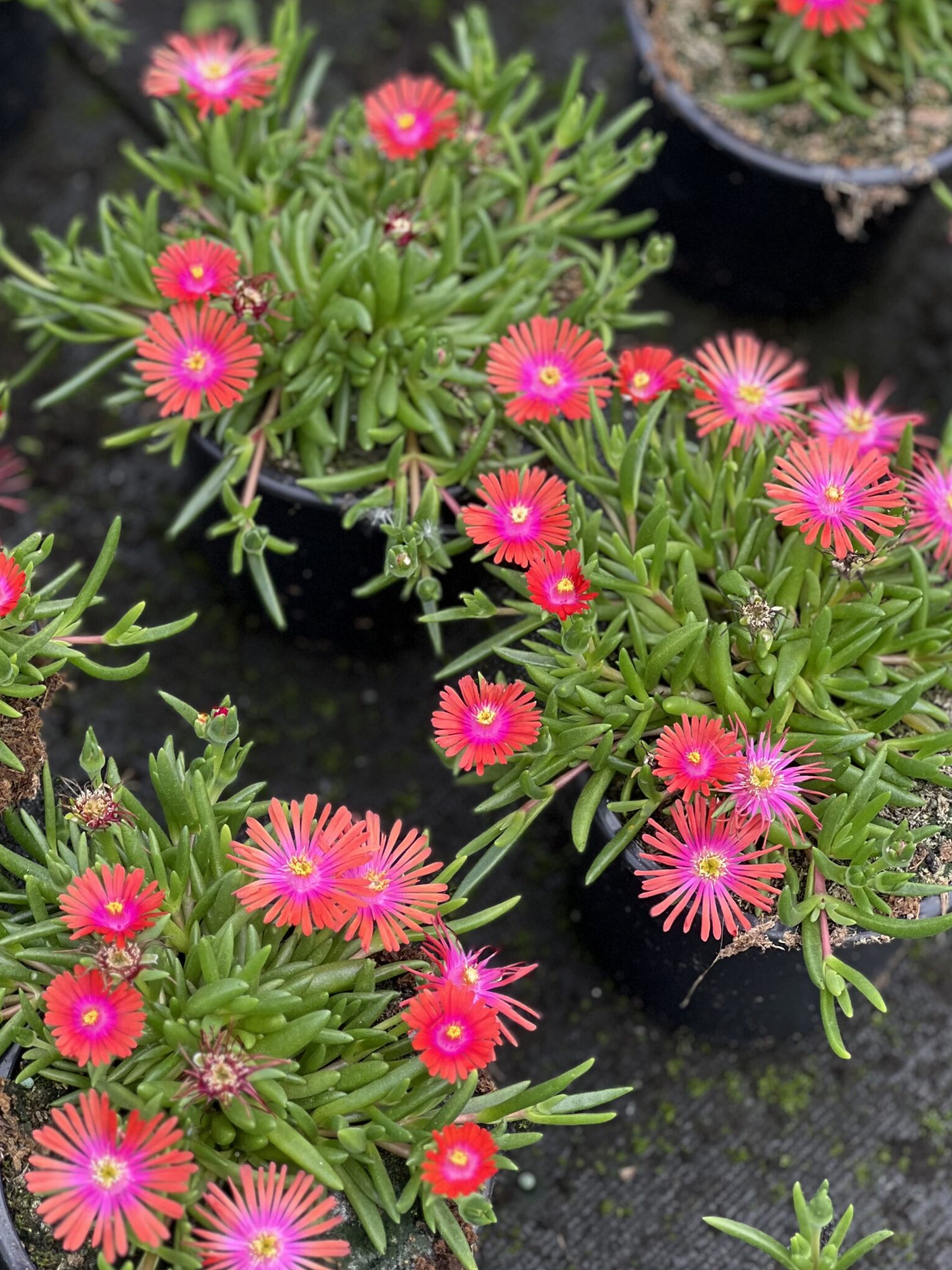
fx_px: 3520
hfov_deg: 15.4
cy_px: 641
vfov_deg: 20.4
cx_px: 402
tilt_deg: -61.5
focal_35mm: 96
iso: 64
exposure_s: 1/121
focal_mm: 9
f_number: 2.8
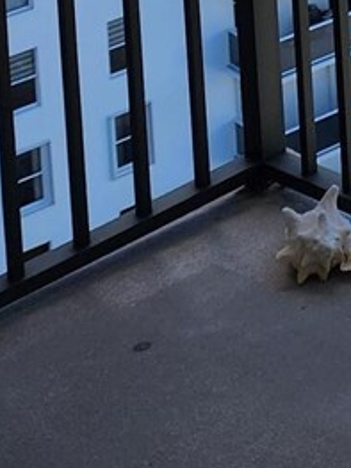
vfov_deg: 11.5
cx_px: 850
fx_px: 1894
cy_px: -676
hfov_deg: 9.4
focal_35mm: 140
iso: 12
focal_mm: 6.4
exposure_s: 1/909
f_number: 1.8
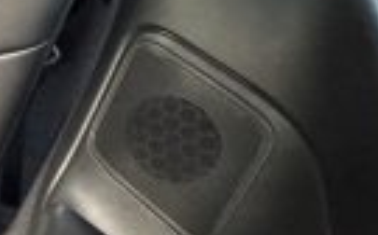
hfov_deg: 20.5
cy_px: 3
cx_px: -322
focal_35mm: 66
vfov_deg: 19.1
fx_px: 679
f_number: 2.2
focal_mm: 2.22
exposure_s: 1/40
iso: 1250
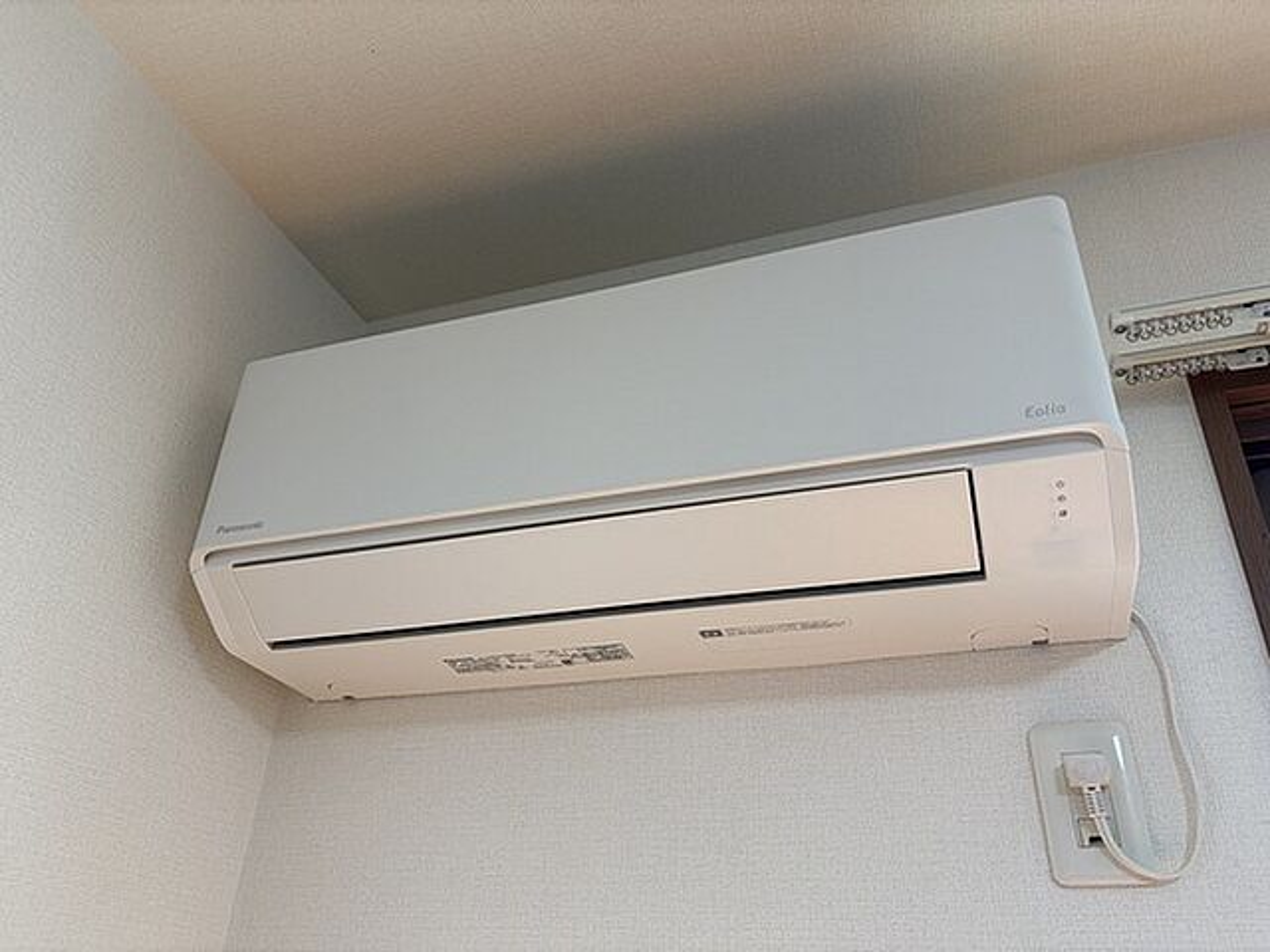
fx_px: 954
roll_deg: -1.3
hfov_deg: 67.3
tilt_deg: +30.6
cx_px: 635
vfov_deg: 53.1
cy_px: 476
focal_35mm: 26
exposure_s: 1/120
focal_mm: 5.96
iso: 80
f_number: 1.6
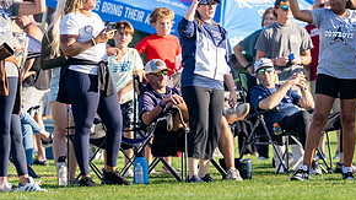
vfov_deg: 1.9
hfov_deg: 3.4
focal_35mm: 643
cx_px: 342
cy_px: 58
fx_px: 6069
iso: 320
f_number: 2.8
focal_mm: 200
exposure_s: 1/3200
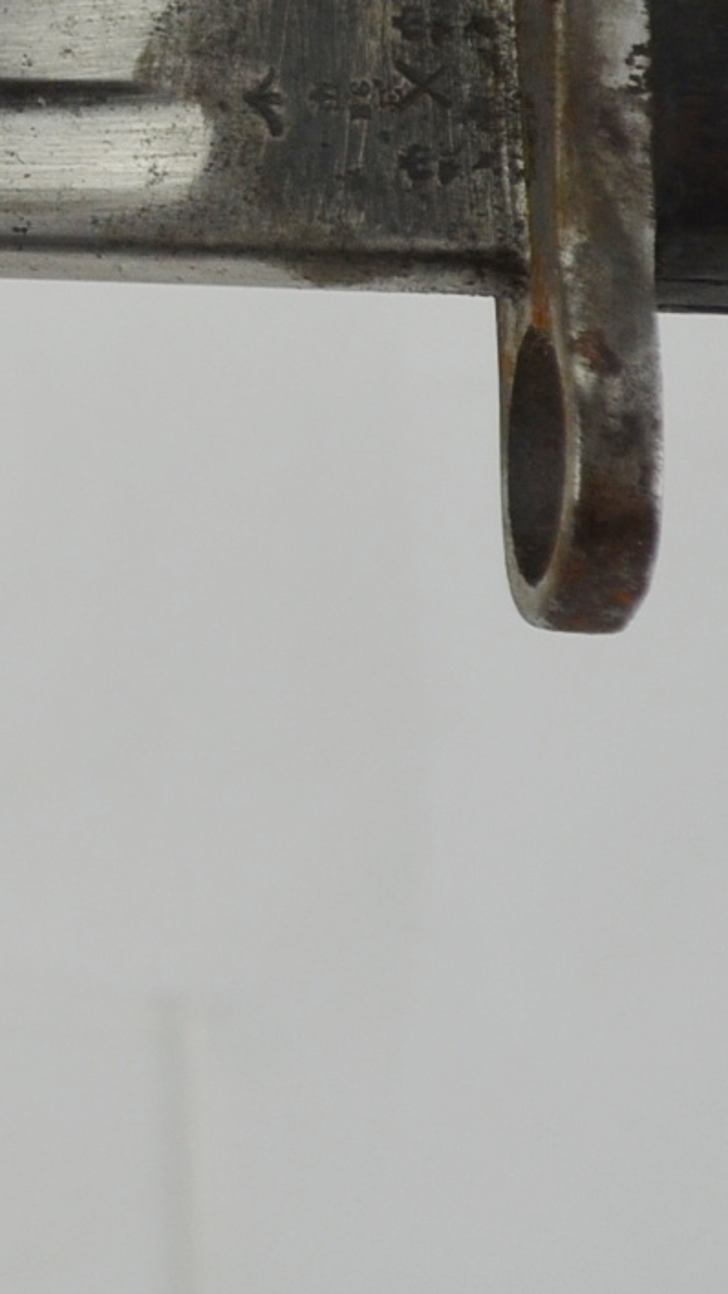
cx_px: -1264
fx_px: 10872
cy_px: 88
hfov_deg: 3.8
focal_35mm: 317
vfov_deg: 6.8
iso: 400
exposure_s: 1/320
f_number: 5
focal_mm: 58
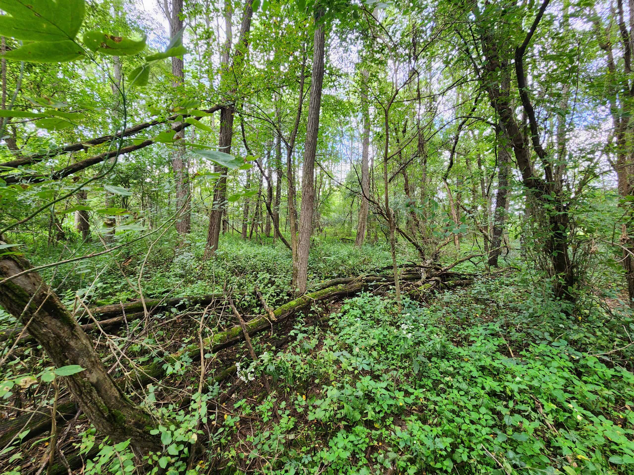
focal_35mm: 13
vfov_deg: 89.9
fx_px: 238
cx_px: 317
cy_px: 238
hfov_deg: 106.2
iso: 160
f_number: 2.2
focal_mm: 2.2
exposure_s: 1/60
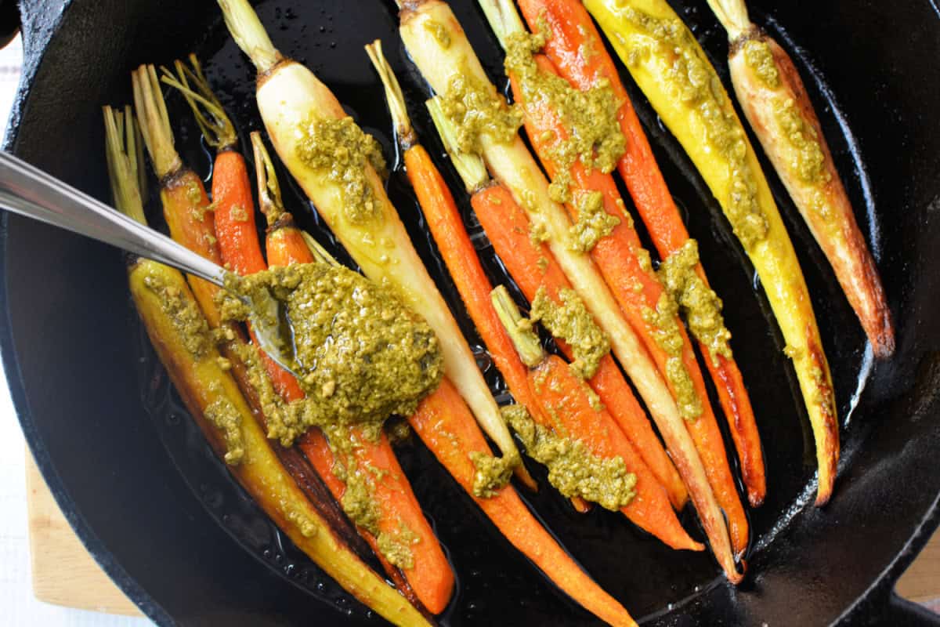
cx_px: 470
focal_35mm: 52
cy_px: 314
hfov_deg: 37.9
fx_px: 1371
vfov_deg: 25.8
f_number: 4.5
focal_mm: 35
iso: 400
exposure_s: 1/80
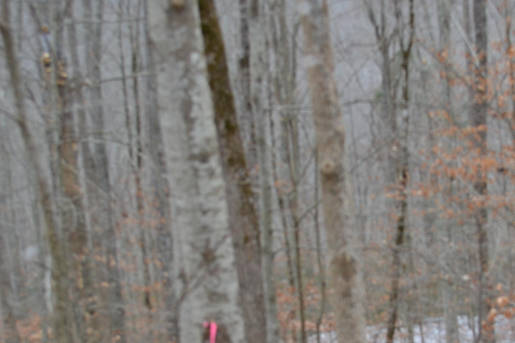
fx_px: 987
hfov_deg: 29.0
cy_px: 255
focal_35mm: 69
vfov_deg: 19.6
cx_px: 362
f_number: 5.6
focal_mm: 26
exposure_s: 1/125
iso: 200
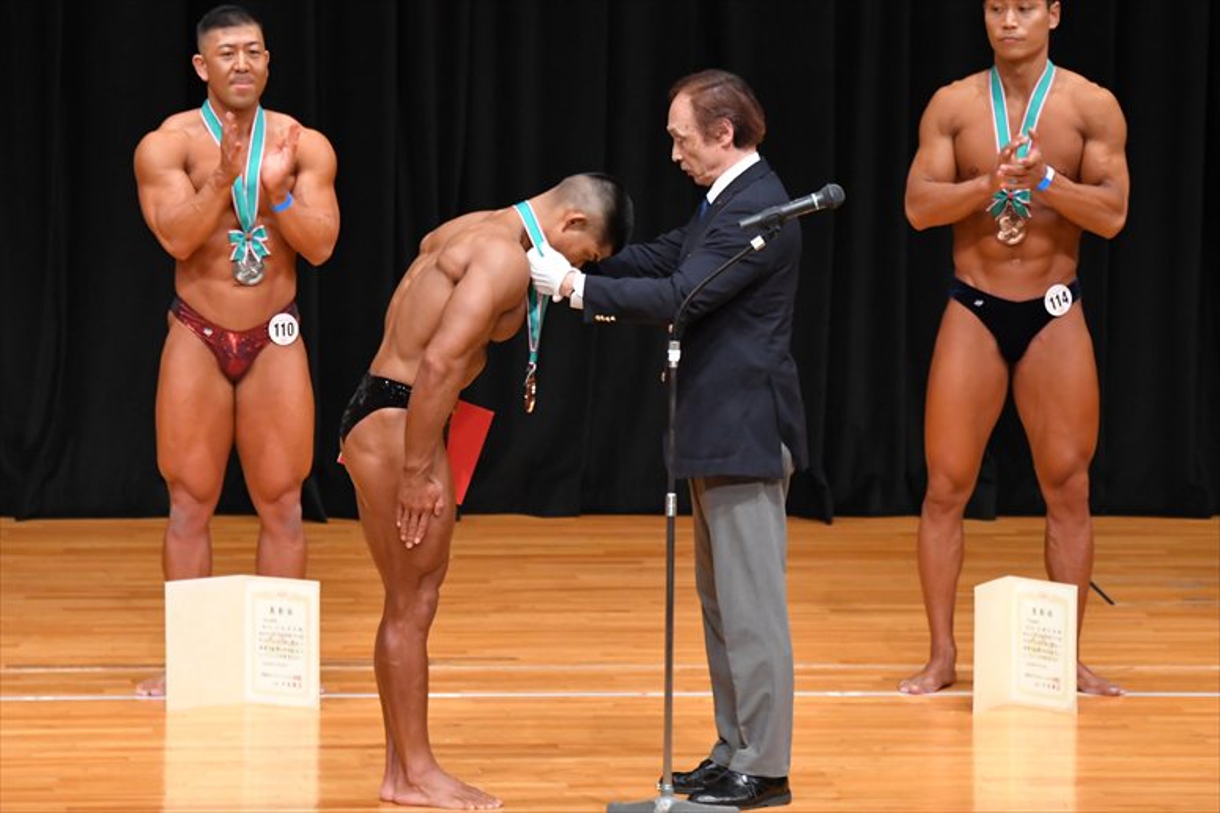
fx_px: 9654
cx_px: 610
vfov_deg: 4.8
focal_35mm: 285
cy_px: 406
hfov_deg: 7.2
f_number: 5.6
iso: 4000
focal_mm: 190
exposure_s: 1/400
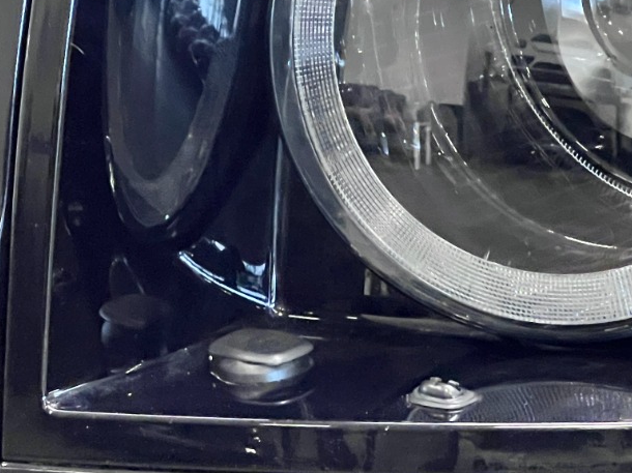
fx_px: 3687
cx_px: 623
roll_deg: +2.0
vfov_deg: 7.3
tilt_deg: -12.6
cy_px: 76
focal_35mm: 202
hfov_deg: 9.7
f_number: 2.8
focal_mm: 9
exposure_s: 1/60
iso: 640
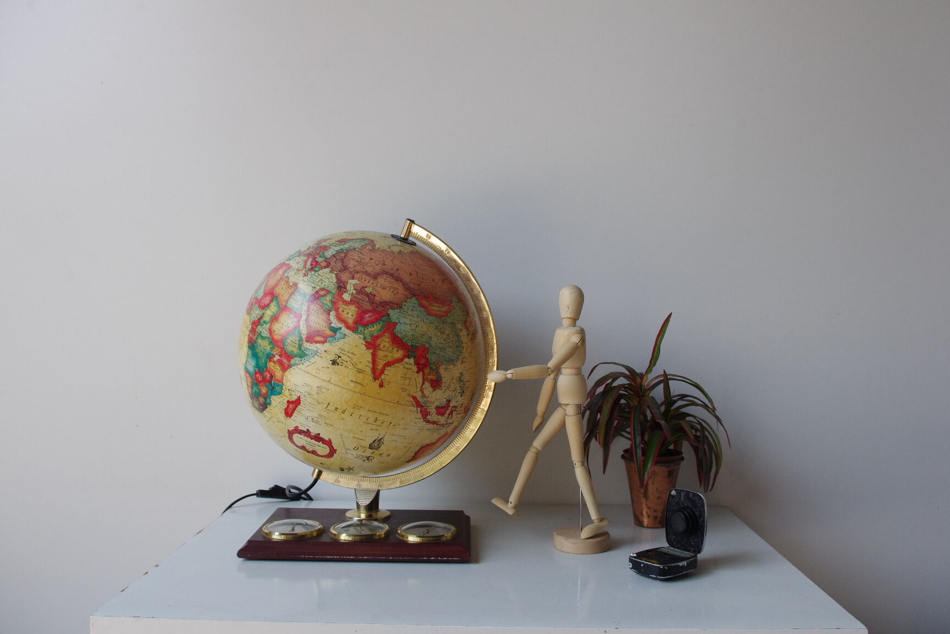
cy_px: 317
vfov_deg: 38.9
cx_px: 475
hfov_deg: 55.8
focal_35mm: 34
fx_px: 897
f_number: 8
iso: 800
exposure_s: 1/250
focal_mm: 23.13
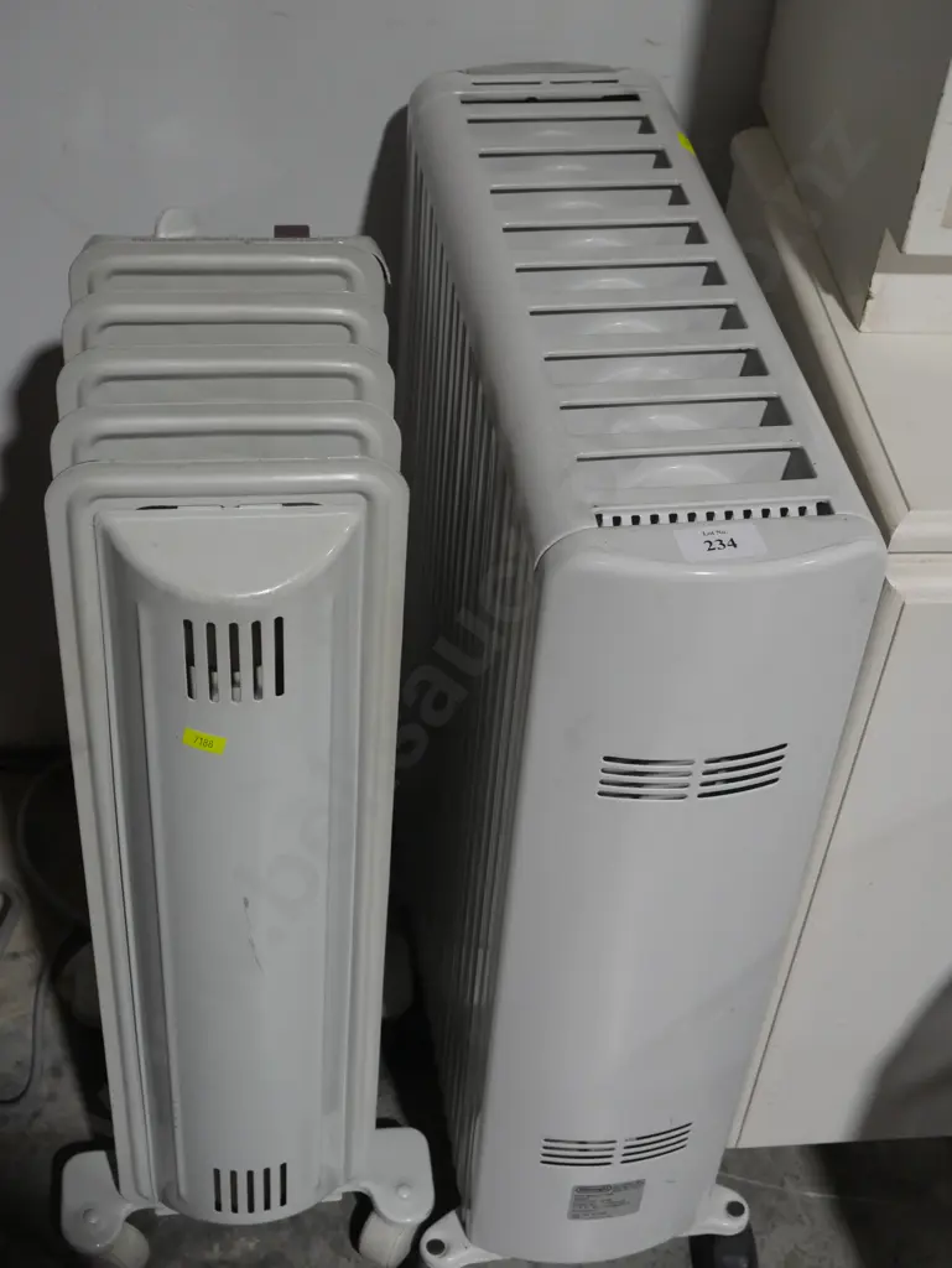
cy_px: 634
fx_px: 1832
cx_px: 476
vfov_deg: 38.2
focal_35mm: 50
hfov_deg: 29.1
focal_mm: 25
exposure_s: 1/60
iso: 800
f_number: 7.1
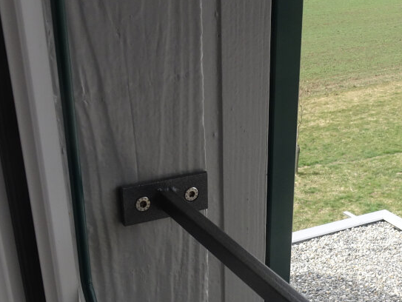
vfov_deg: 26.6
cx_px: 241
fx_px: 616
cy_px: 276
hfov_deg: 36.0
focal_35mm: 53
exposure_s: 1/400
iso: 80
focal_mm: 4.1
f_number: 3.5
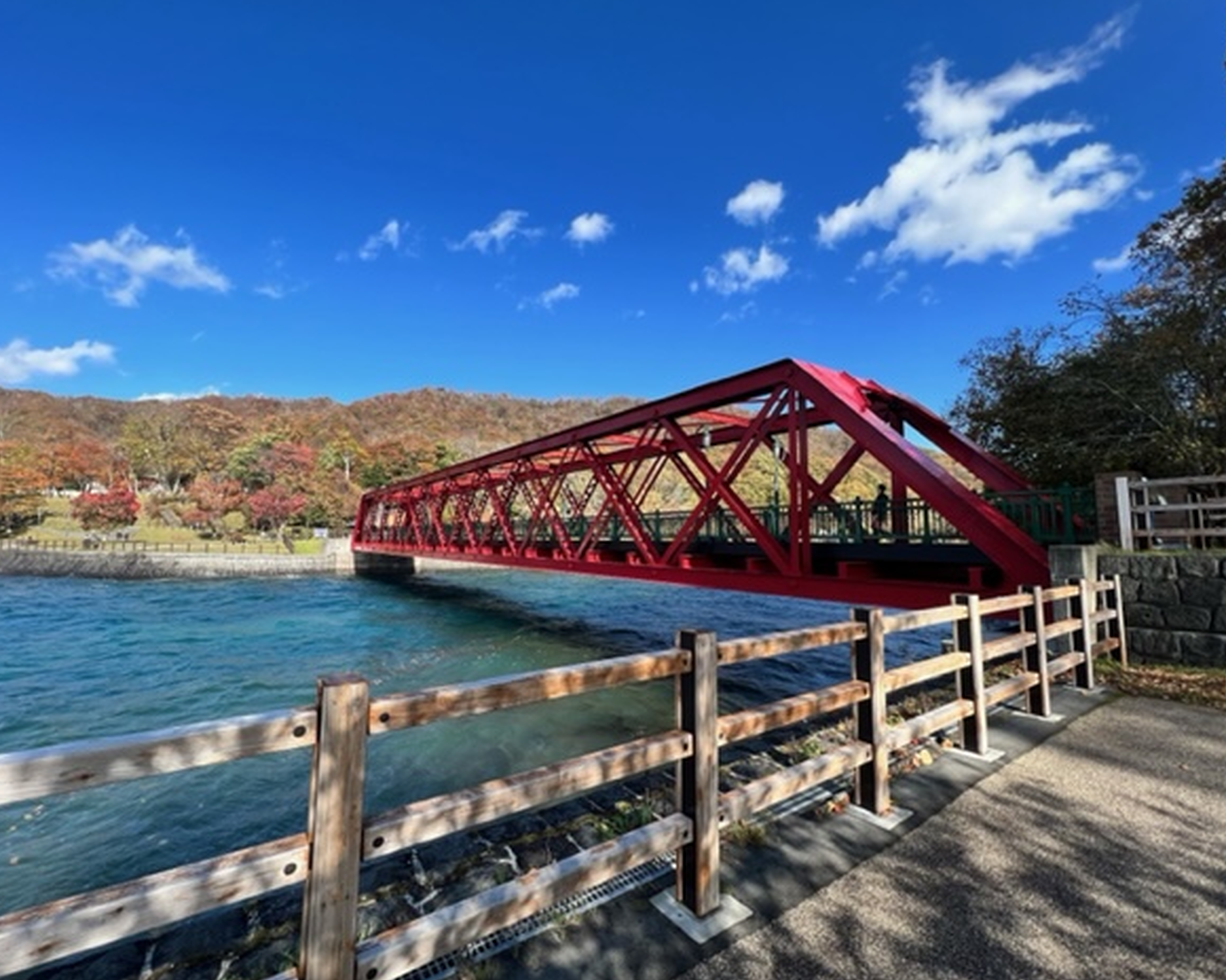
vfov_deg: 88.0
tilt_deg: +5.4
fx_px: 508
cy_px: 494
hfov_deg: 100.7
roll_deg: -0.4
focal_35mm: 14
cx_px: 613
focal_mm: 1.57
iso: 32
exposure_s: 1/803
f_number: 1.8
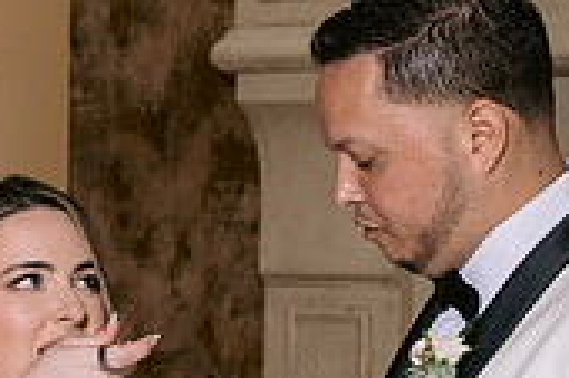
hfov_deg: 14.9
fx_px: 2147
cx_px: 20
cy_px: 410
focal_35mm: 136
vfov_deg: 10.0
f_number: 4
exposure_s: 1/160
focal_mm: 35
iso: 800
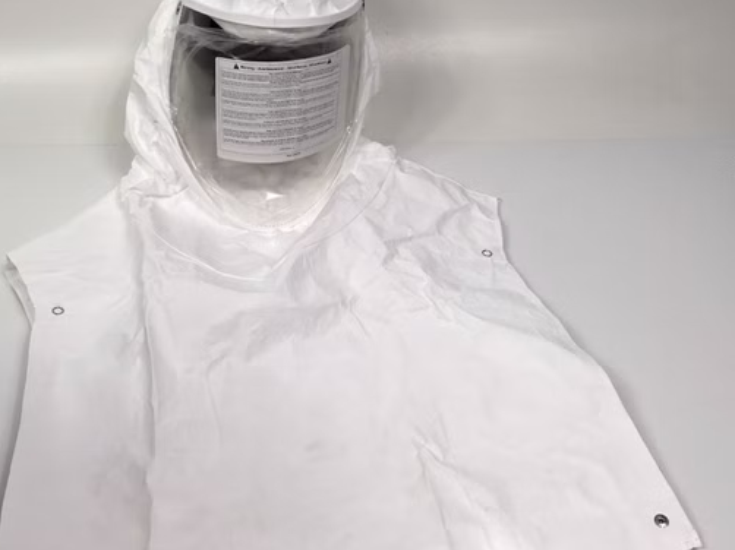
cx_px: 318
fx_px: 785
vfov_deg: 38.5
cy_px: 225
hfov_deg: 50.0
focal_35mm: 37
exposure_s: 1/100
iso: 32
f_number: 2.2
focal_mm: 4.15
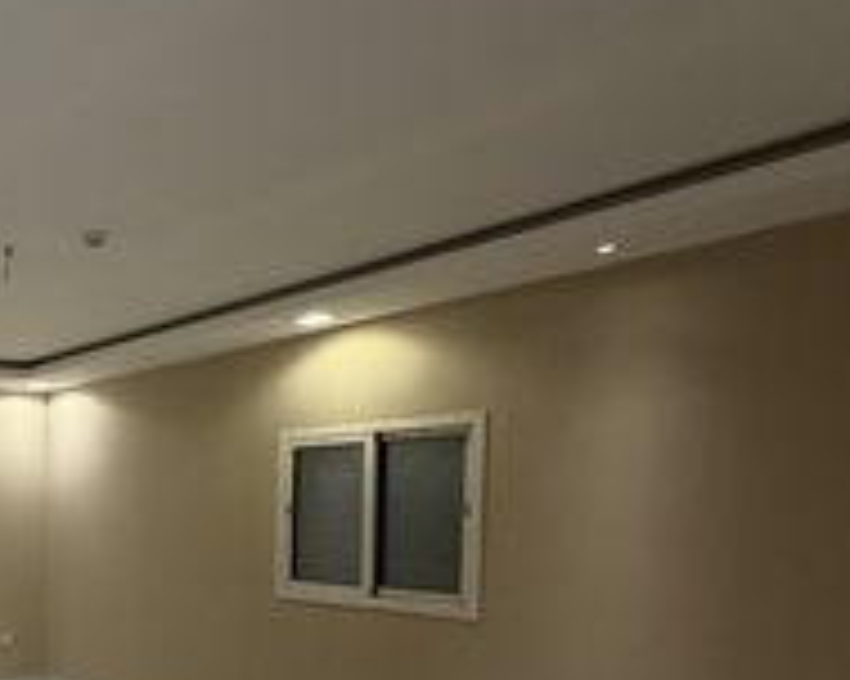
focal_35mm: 33
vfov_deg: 42.1
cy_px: 565
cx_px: -70
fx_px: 830
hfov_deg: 43.1
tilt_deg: -4.6
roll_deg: +1.5
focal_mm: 2.22
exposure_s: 1/121
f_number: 2.2
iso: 200
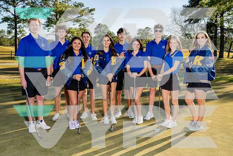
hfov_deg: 51.9
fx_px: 240
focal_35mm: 37
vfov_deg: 36.0
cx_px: 116
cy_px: 78
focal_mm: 37
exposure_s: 1/250
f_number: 8
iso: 100
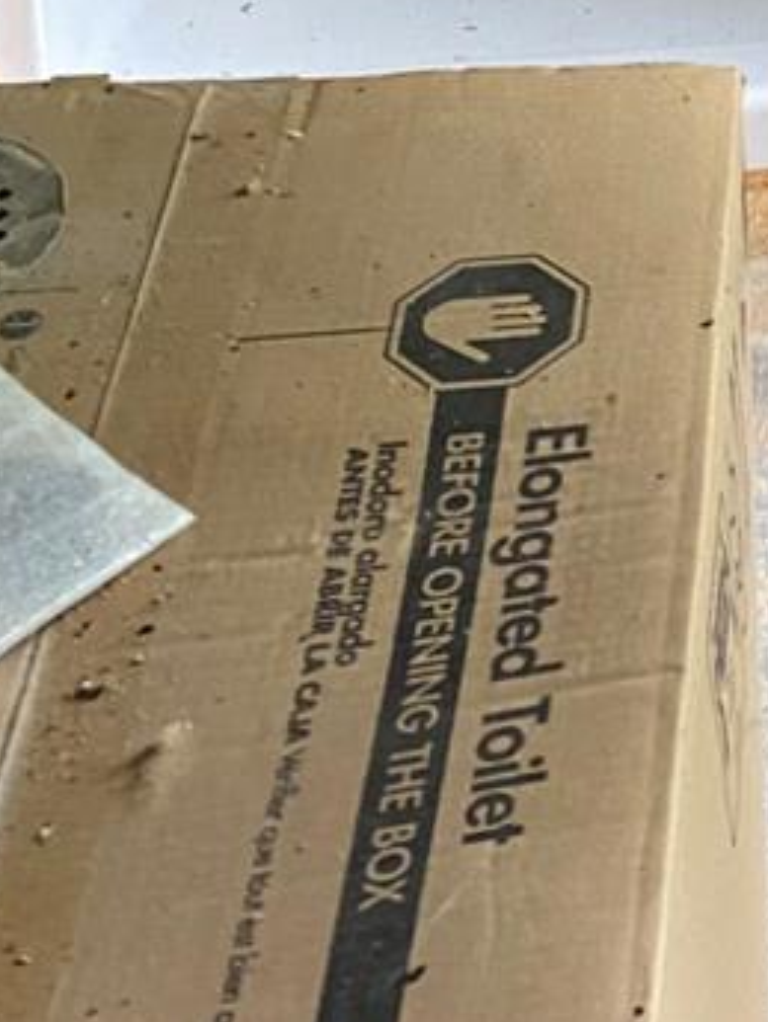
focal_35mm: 113
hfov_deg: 12.3
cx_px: 1268
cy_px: -1078
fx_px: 3341
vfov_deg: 14.3
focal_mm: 4.25
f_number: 1.8
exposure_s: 1/60
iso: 250
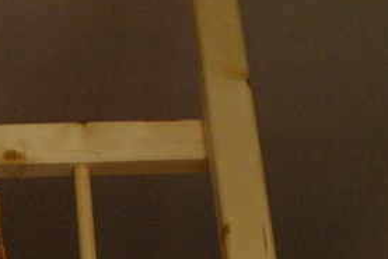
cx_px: -176
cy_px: 447
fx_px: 1671
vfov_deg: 8.6
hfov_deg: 12.6
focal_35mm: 155
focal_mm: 28
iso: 1600
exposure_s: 1/60
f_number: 3.8
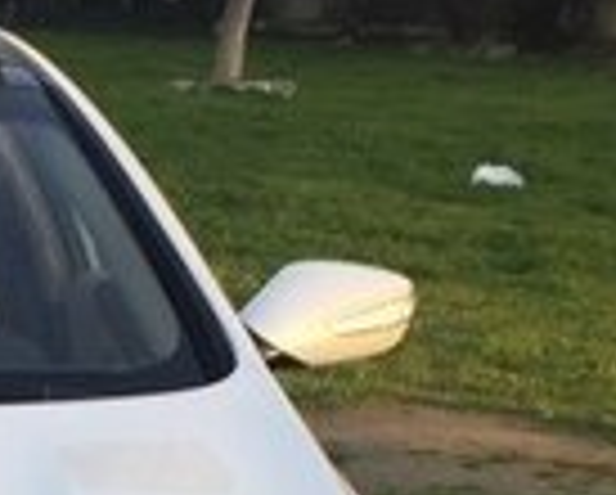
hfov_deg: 13.3
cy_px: 731
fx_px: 2483
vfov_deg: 11.0
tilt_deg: -18.2
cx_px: -337
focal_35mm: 136
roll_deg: +0.3
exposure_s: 1/129
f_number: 2.2
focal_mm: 4.15
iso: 32
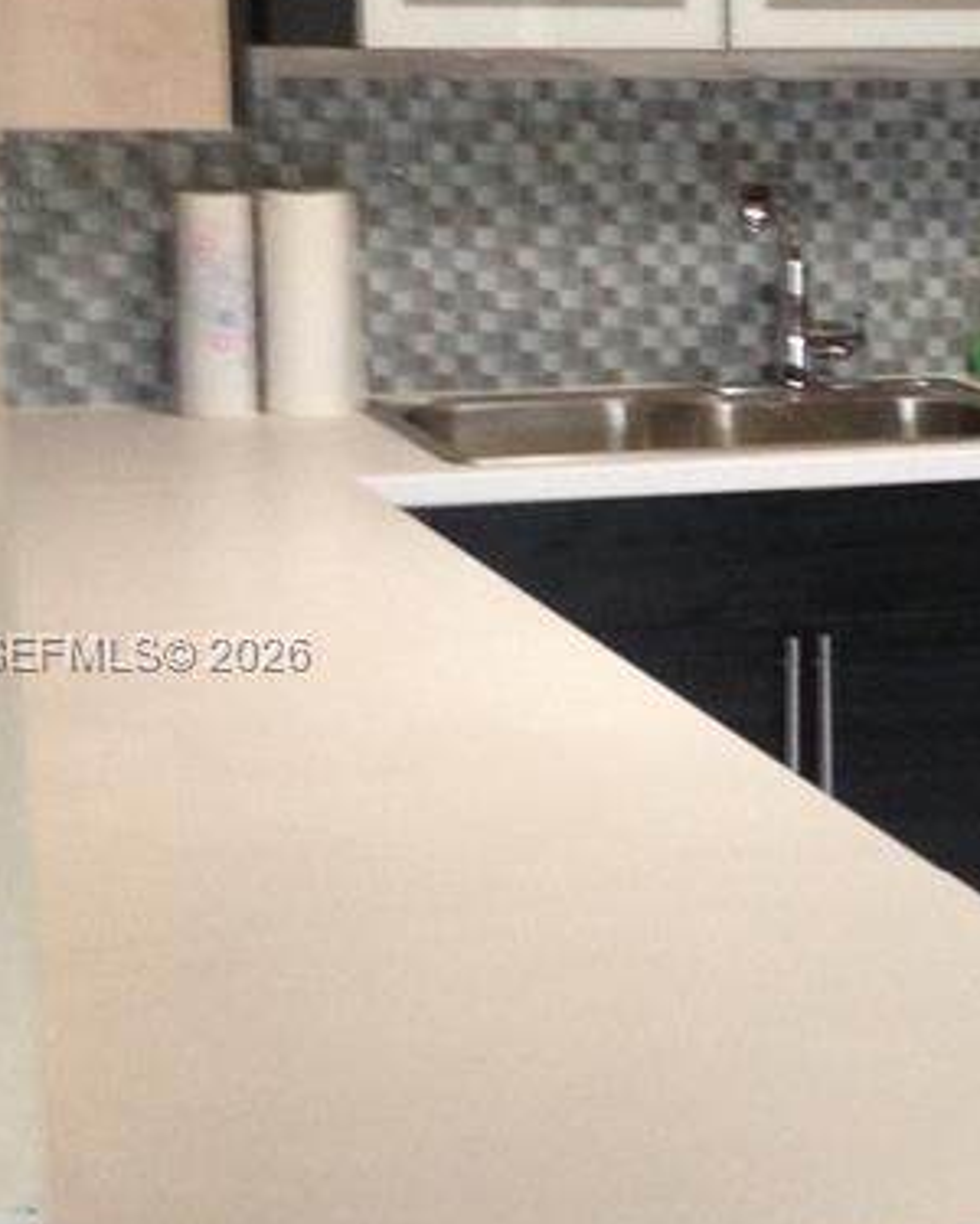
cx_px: 1173
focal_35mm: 103
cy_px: 656
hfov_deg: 14.5
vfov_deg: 18.6
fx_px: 3734
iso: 160
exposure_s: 1/20
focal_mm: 4.13
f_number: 2.4
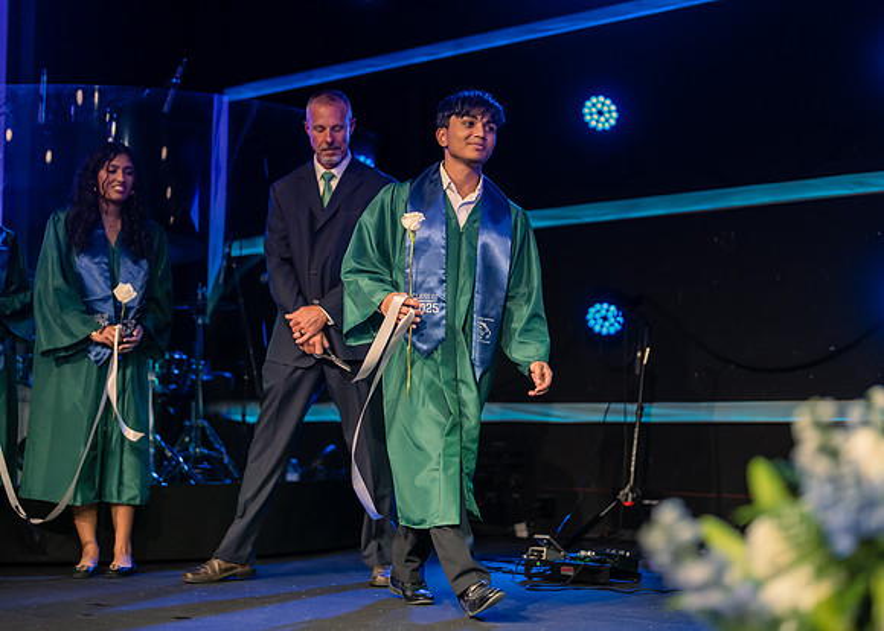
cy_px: 269
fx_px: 1614
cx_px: 461
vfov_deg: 22.1
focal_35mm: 64
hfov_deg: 30.6
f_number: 1.2
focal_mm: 50
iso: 800
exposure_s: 1/400
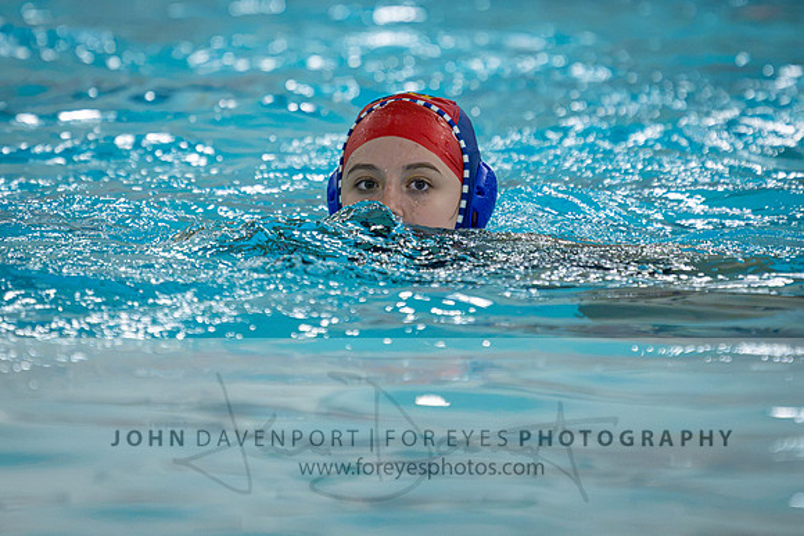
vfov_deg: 2.8
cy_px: 121
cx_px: 382
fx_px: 11051
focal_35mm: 495
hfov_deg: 4.2
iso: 12800
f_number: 4
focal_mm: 280
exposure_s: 1/1000
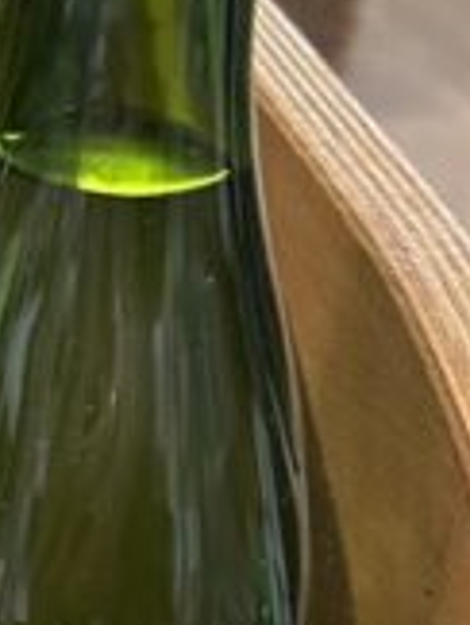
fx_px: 1824
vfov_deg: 19.1
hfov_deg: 13.4
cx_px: -333
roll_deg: +0.0
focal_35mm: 101
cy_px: 77
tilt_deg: -21.5
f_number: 1.5
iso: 400
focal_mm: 5.7
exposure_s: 1/50
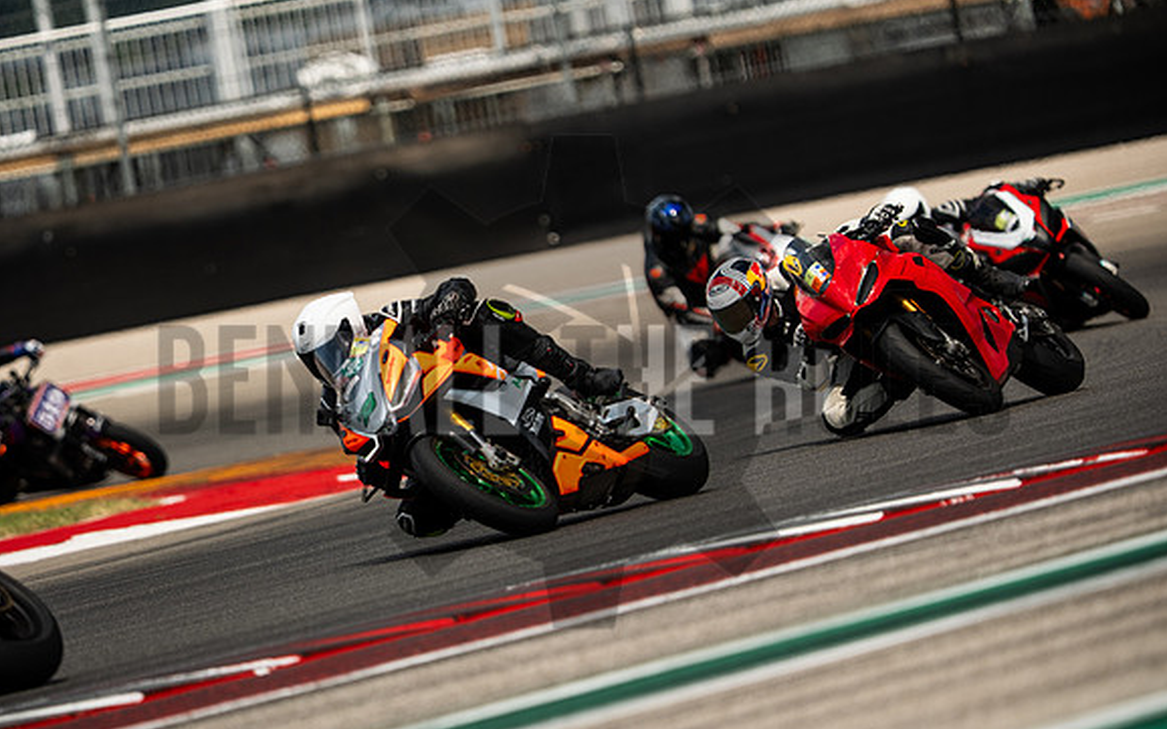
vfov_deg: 3.1
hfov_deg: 4.9
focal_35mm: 430
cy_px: 383
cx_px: 584
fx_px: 13673
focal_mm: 280
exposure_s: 1/2500
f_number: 2.8
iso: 320
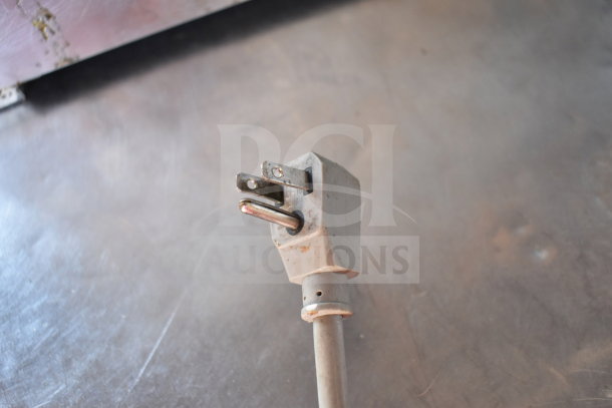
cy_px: 204
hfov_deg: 55.1
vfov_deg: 38.4
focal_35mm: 34
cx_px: 306
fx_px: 587
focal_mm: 23
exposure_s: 1/40
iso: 1000
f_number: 3.8
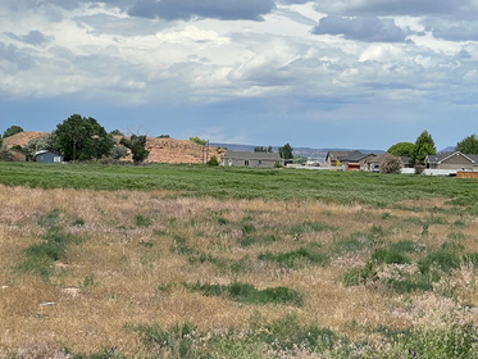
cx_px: 332
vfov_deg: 11.2
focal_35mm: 132
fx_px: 1823
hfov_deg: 14.9
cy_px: 260
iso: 32
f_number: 2.8
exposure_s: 1/943
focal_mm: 9
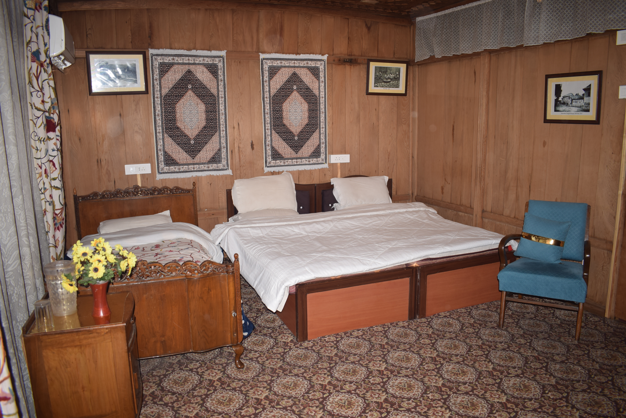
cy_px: 209
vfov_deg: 48.0
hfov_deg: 67.3
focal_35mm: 27
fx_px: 470
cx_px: 313
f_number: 3.5
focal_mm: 18
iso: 200
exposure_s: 1/60
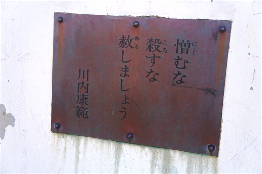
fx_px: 349
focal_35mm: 48
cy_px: 87
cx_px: 131
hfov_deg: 41.2
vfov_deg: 28.0
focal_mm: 32
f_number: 5.6
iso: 200
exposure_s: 1/250
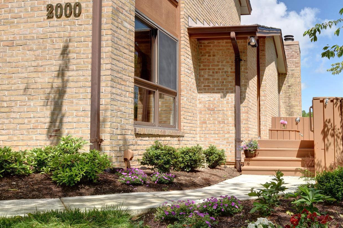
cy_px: 127
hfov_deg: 51.1
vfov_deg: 37.8
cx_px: 275
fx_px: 333
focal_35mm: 35
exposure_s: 1/200
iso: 160
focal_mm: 21
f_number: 10
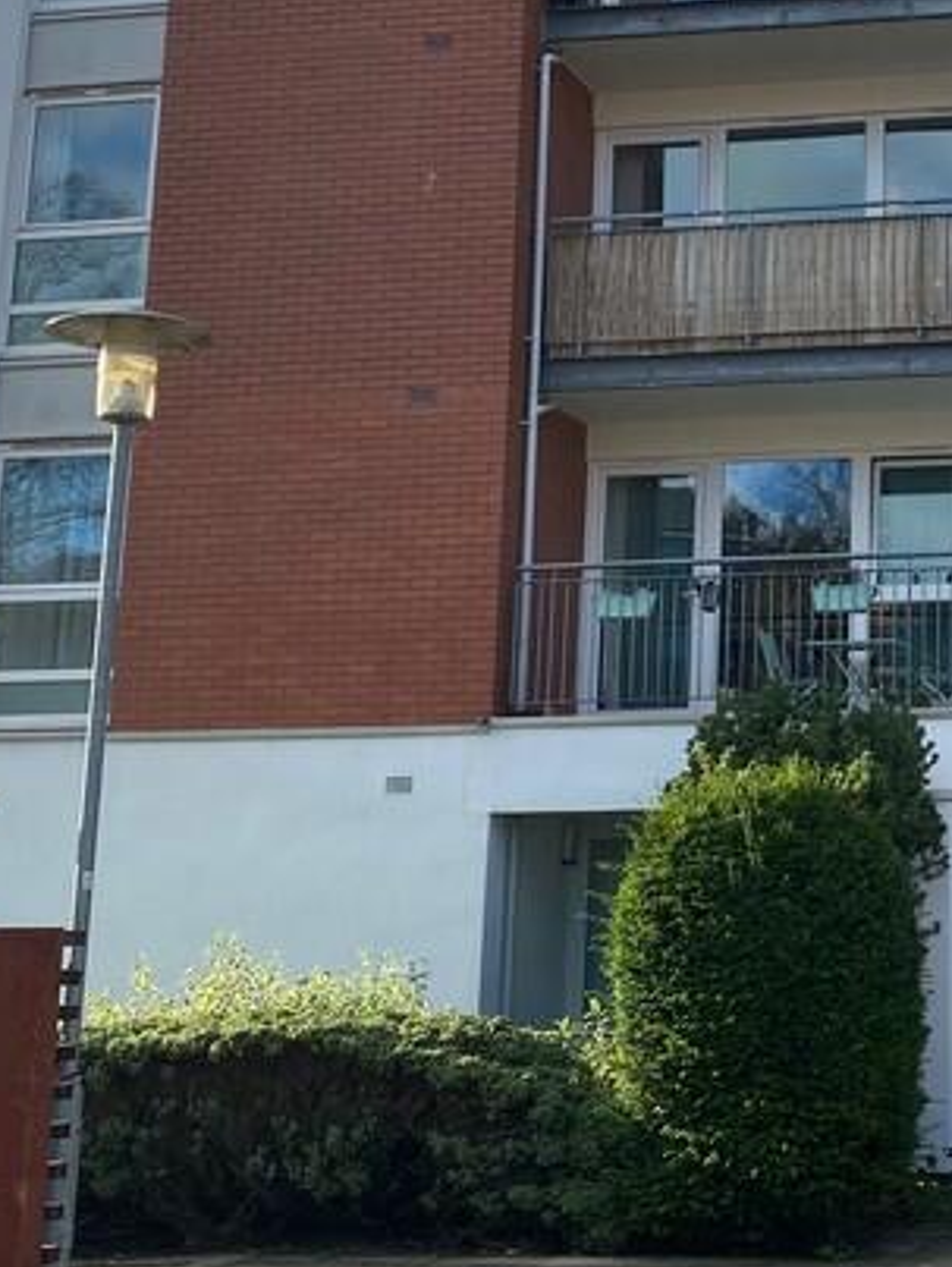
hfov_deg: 21.3
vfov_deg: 28.8
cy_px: 286
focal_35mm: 66
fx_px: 2416
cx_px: 1015
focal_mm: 4.25
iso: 32
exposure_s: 1/1898
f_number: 1.8
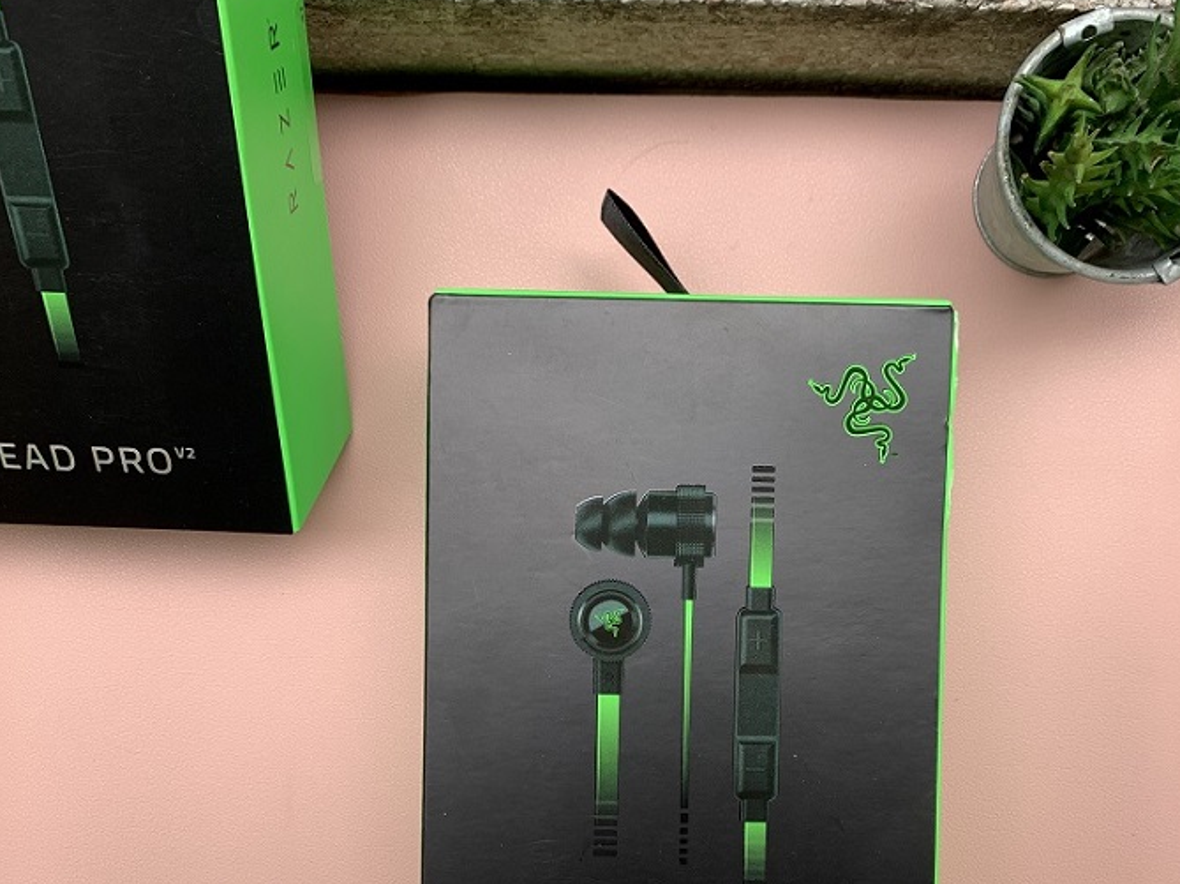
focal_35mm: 35
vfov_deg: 40.3
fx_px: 1192
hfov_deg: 52.6
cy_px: 569
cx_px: 646
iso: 32
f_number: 1.8
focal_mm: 4.25
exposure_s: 1/122
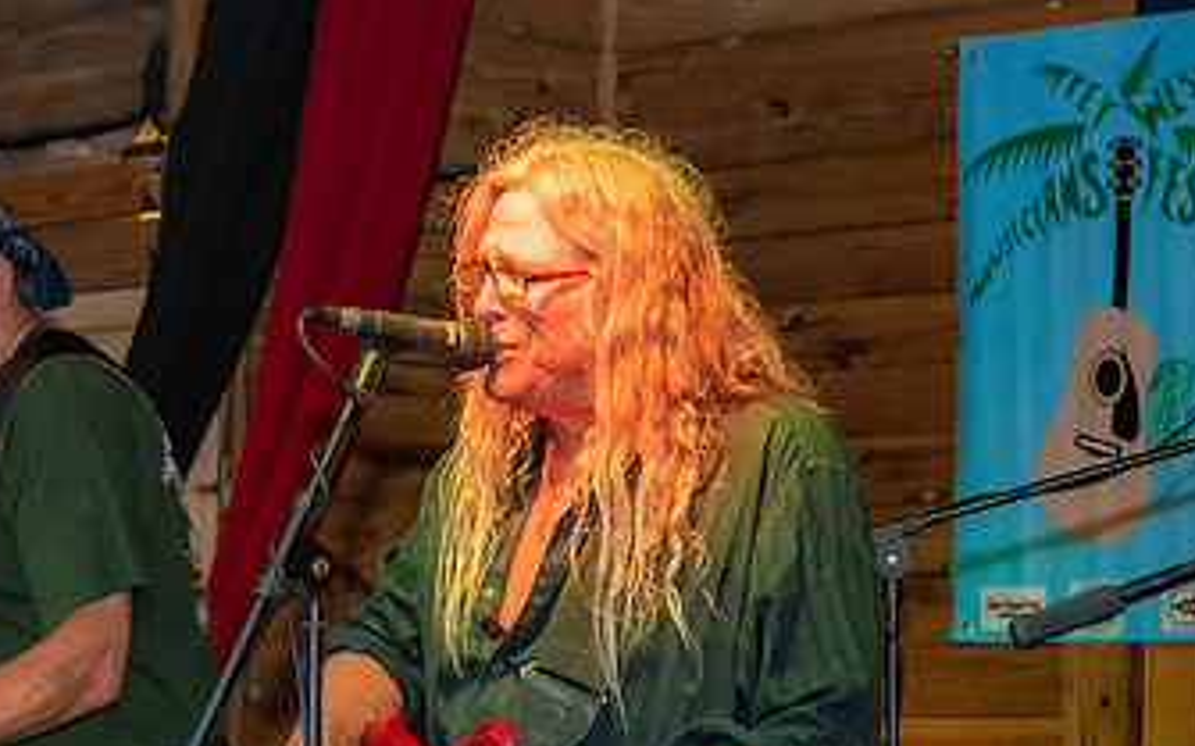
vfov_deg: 9.0
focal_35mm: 145
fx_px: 4720
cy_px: 553
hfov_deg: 14.4
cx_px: 569
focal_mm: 70
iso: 1000
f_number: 5.6
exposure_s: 1/160
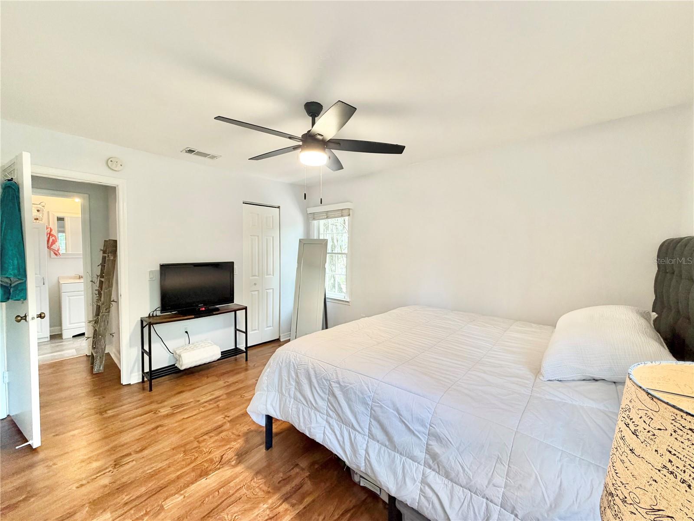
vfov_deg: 85.7
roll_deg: +0.6
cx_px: 347
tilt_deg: -2.7
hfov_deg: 102.1
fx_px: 281
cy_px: 260
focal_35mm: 14
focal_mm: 2.22
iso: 200
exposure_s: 1/60
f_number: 2.2
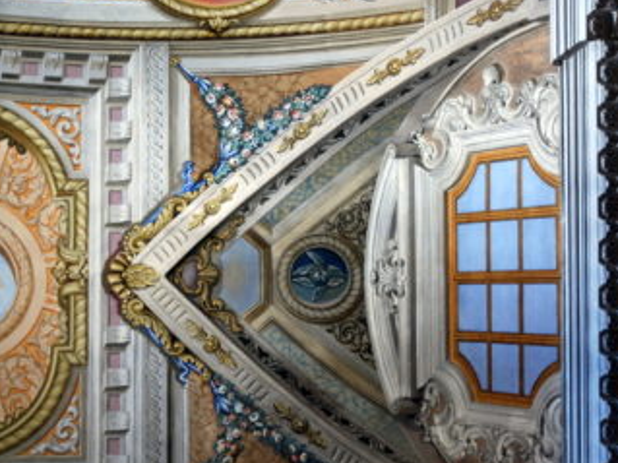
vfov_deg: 22.3
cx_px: 232
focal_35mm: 66
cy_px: 284
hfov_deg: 29.4
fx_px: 1173
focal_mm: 29
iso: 800
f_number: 4
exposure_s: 1/40
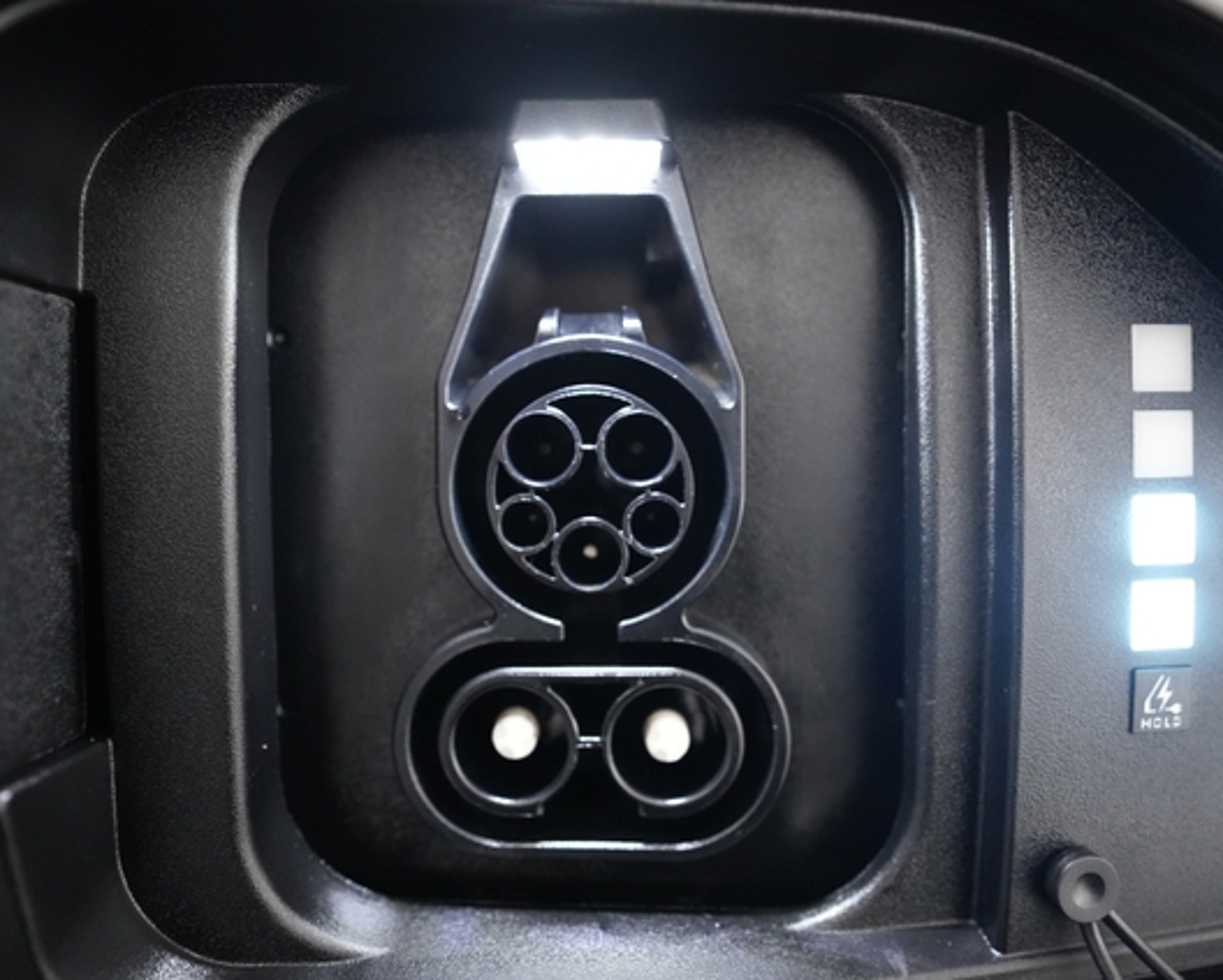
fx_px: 905
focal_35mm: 25
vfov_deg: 56.8
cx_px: 593
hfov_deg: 68.1
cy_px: 491
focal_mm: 22
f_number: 2.8
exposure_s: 1/60
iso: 6400
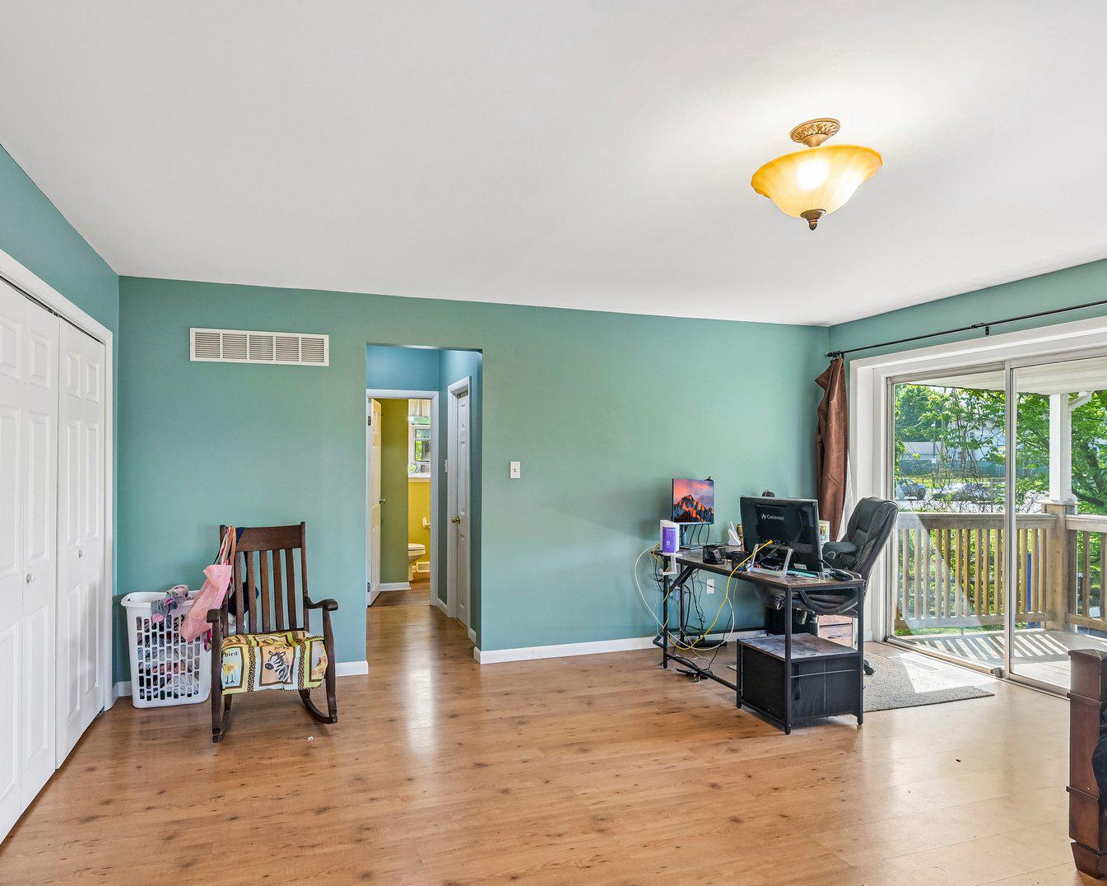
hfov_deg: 80.0
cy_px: 465
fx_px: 655
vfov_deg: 68.1
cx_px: 481
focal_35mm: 20
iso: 250
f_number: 8
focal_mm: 14
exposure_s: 1/15
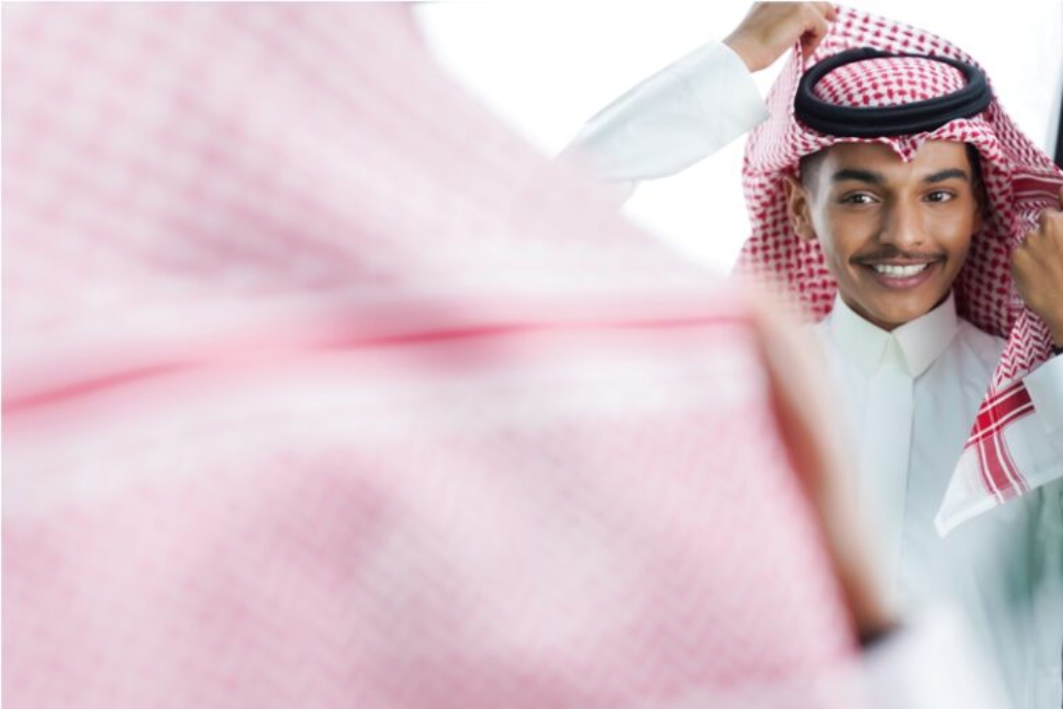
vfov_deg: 19.5
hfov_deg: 28.8
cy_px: 354
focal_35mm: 70
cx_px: 532
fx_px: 2067
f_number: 2.8
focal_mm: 70
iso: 320
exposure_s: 1/125
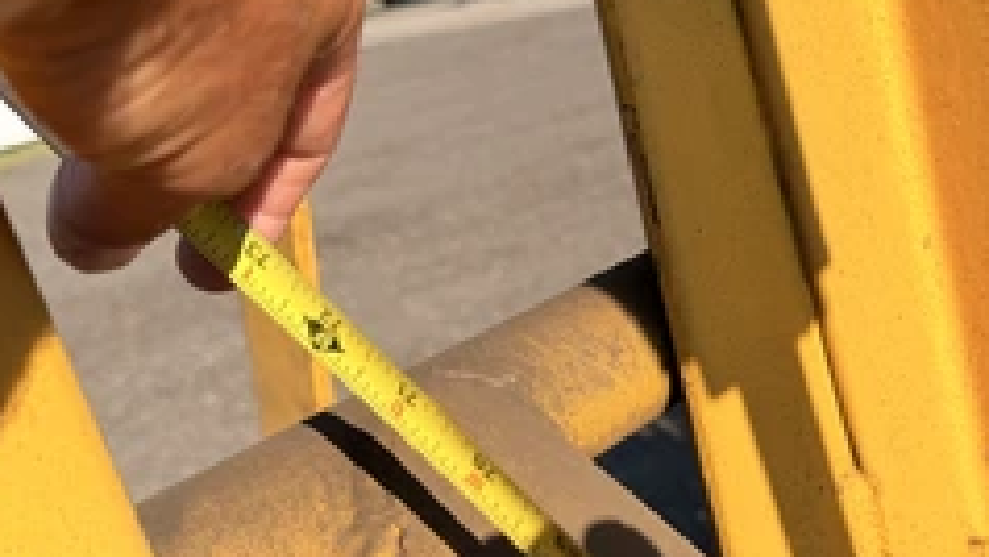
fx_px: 1154
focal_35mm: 44
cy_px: 395
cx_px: 677
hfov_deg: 45.5
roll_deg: +12.0
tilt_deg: -19.1
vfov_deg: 26.9
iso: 80
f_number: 1.78
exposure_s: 1/3584
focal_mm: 6.76
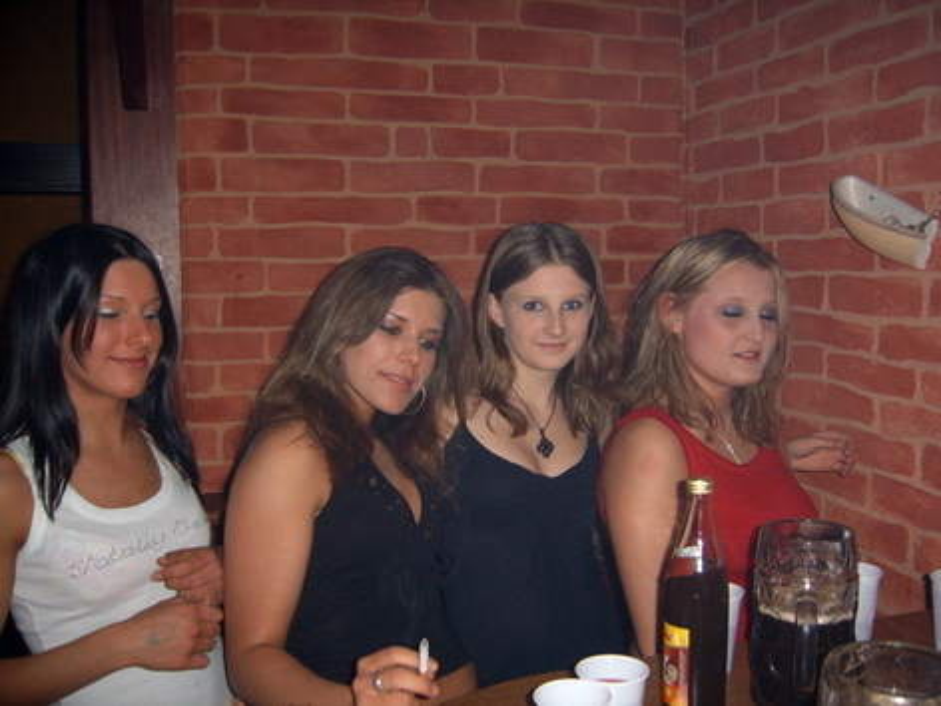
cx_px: 470
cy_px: 353
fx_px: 951
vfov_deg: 40.7
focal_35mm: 35
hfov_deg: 52.6
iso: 100
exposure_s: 1/30
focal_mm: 5.8
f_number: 2.8
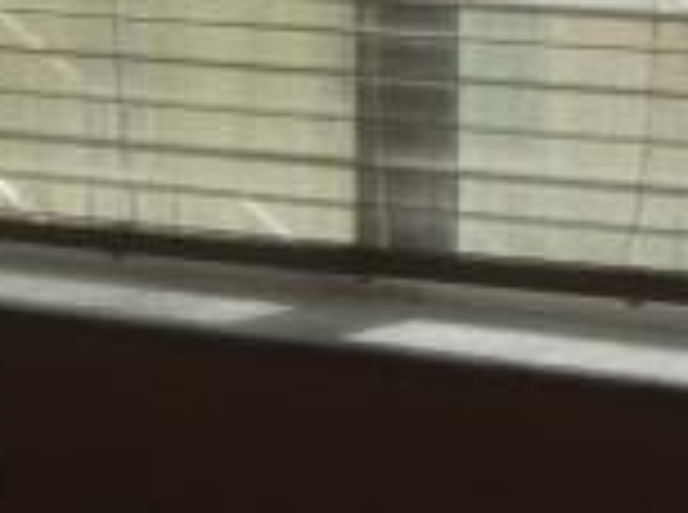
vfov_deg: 10.9
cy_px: -9
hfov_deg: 14.6
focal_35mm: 134
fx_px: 2657
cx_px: 76
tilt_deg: -9.3
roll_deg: +1.5
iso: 32
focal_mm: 3.3
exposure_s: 1/953
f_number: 2.4
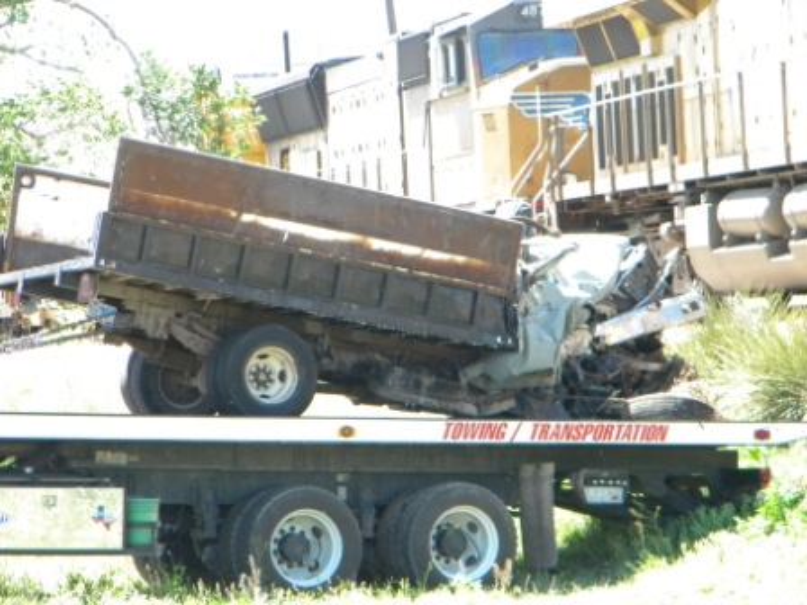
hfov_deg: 12.0
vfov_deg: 9.0
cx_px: 404
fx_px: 3847
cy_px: 302
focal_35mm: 165
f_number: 5.1
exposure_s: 1/322
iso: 400
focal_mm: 29.8
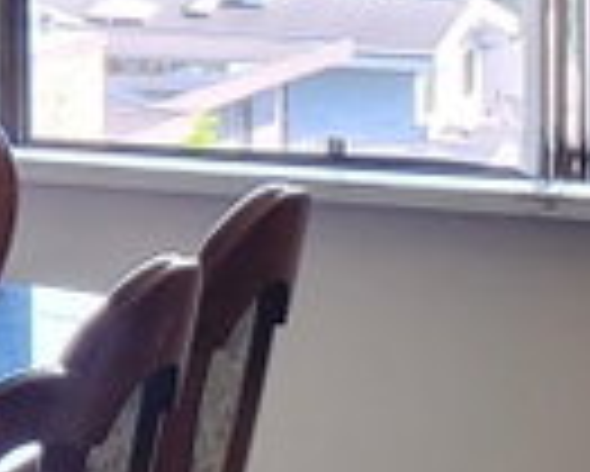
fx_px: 3617
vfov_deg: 7.2
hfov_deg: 8.3
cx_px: -973
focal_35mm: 207
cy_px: -425
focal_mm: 4.3
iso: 100
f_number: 2.4
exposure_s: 1/60
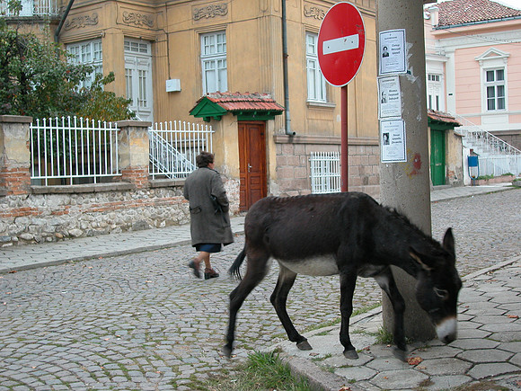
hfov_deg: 35.5
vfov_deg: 27.0
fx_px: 813
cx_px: 260
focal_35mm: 54
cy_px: 196
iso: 100
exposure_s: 1/37.4
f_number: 3.6
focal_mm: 13.6
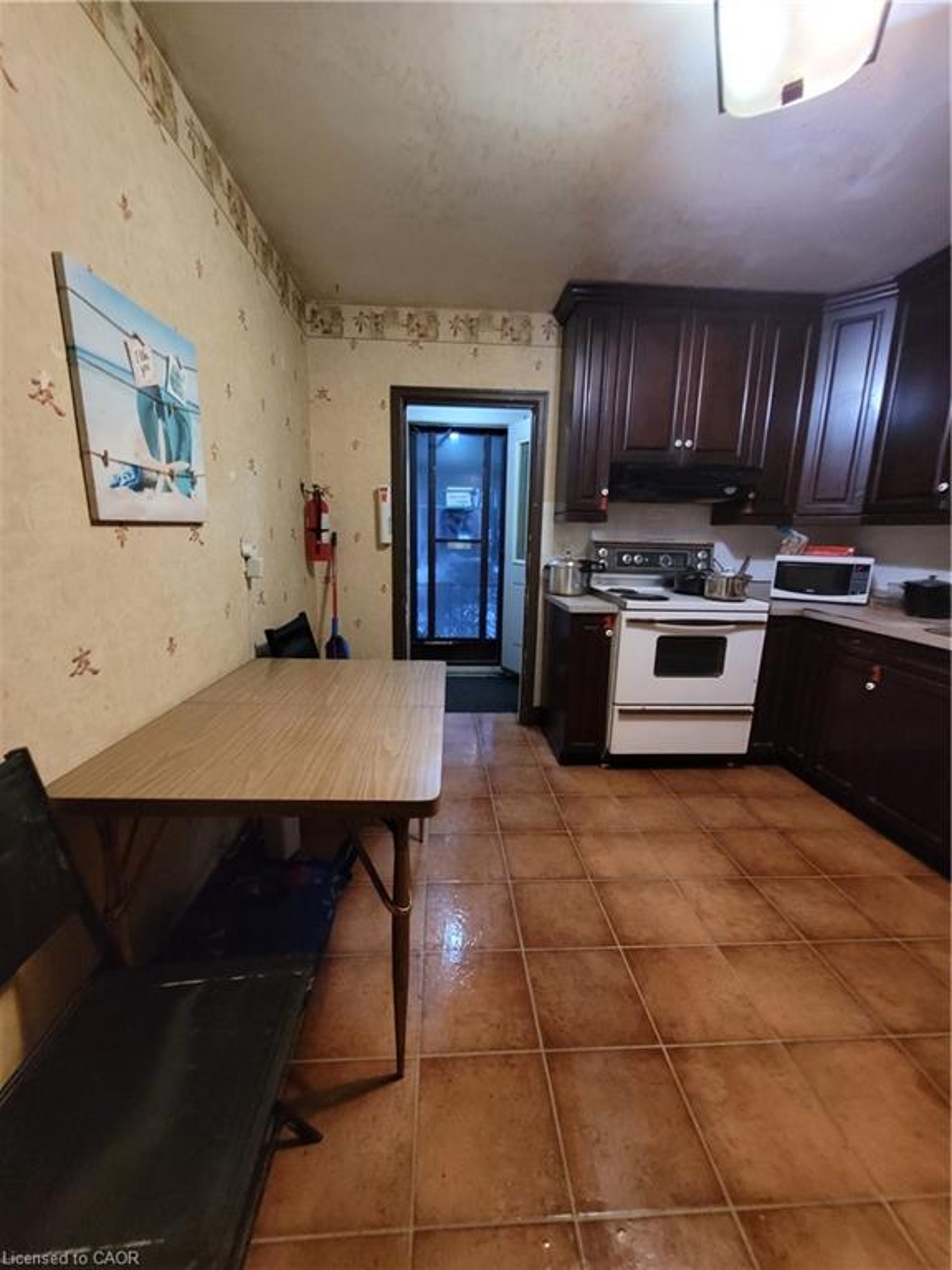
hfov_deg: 89.9
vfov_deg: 106.2
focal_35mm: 13
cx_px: 476
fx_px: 477
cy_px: 635
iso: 640
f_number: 2.2
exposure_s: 1/30
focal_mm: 1.74
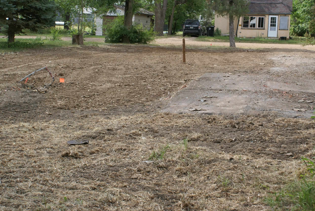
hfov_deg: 33.6
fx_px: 522
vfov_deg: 22.8
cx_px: 167
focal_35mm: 60
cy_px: 96
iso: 100
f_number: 8
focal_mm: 35
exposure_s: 1/125
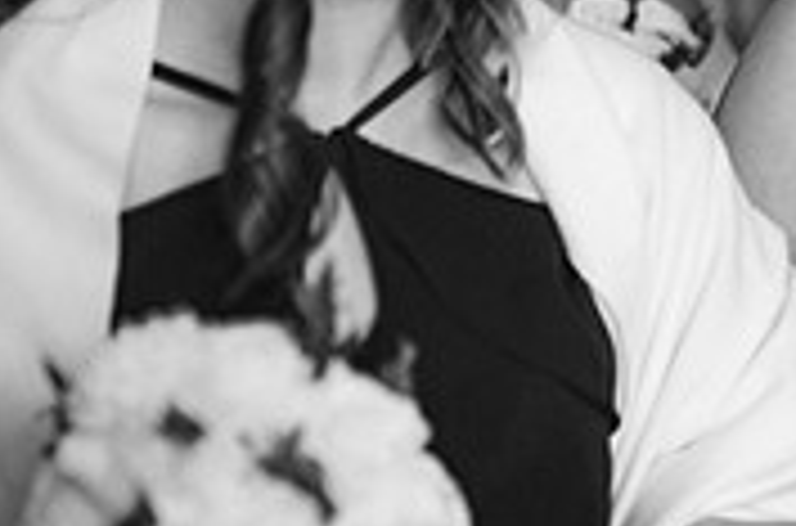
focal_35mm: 115
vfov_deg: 11.7
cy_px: -63
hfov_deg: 16.6
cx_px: 1102
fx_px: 2536
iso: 1000
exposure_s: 1/160
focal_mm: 35
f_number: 1.4
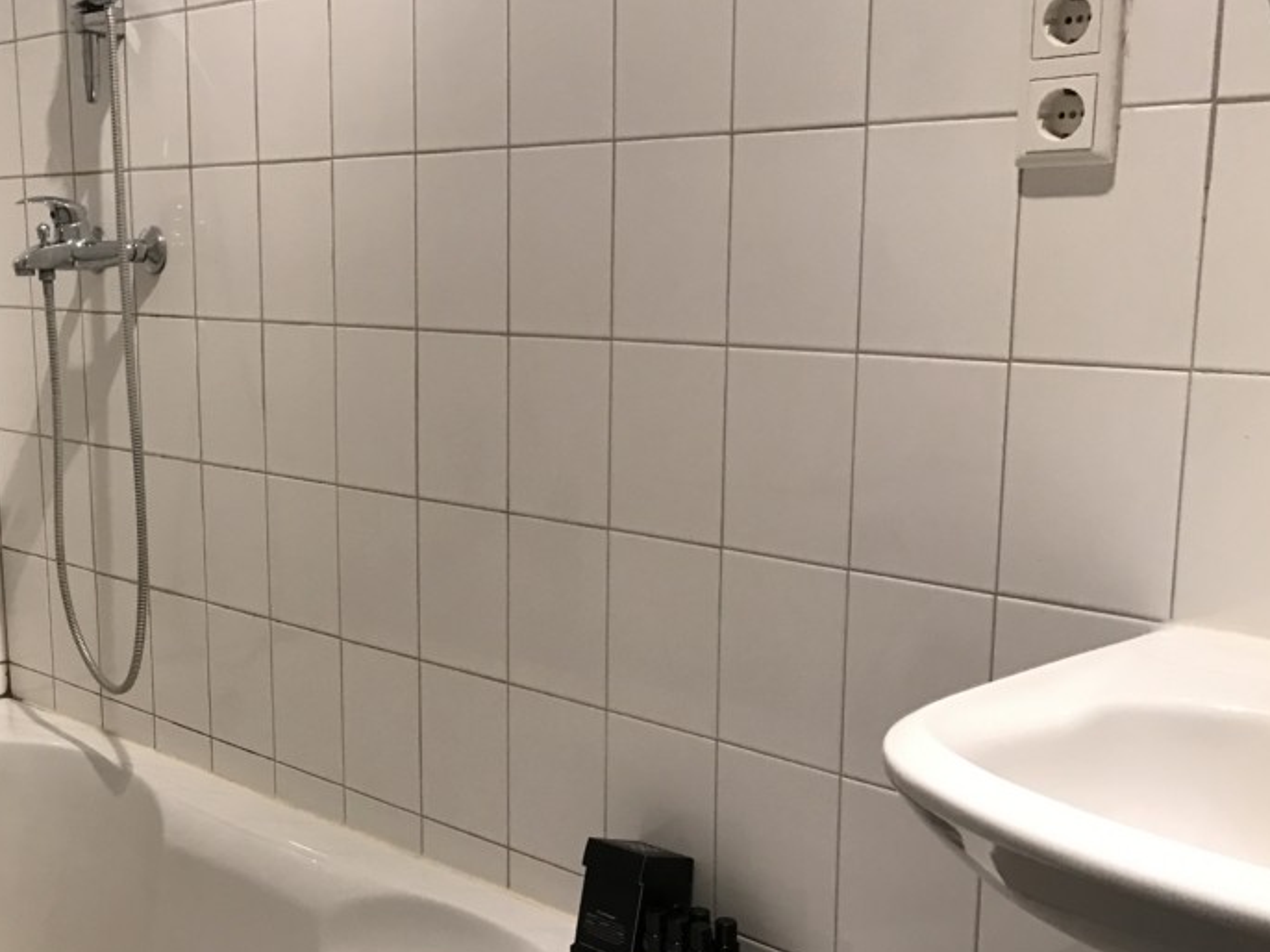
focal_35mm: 49
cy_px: 622
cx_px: 230
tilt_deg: -11.6
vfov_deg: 29.5
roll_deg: +2.3
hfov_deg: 37.3
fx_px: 1797
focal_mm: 3.99
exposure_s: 1/17
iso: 50
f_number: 1.8
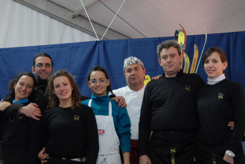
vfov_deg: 18.2
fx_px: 511
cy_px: 82
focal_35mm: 75
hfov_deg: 27.0
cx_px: 122
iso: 800
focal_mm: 50
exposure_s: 1/13
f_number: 4.8
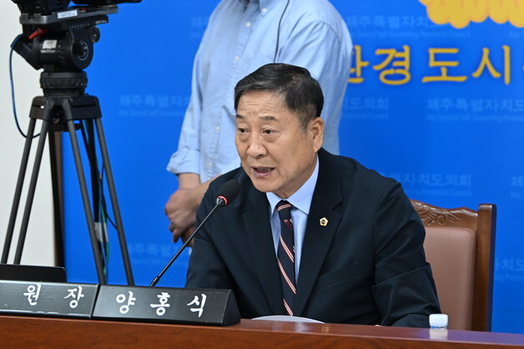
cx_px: 262
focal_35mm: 180
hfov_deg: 11.4
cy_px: 174
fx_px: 2619
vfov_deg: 7.6
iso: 2500
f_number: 4
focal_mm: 120
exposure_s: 1/250
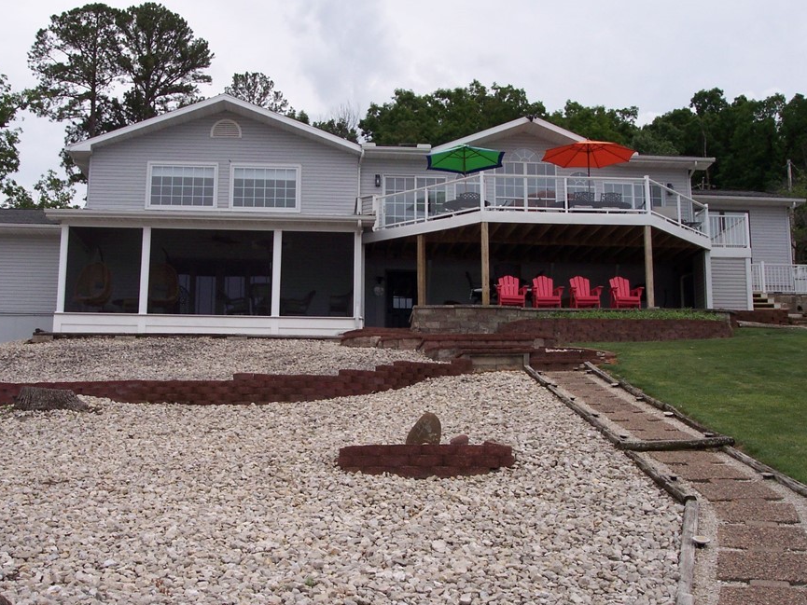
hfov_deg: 42.0
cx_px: 376
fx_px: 1049
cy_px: 282
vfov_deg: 32.2
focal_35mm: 45
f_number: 4.8
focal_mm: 8
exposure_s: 1/1000
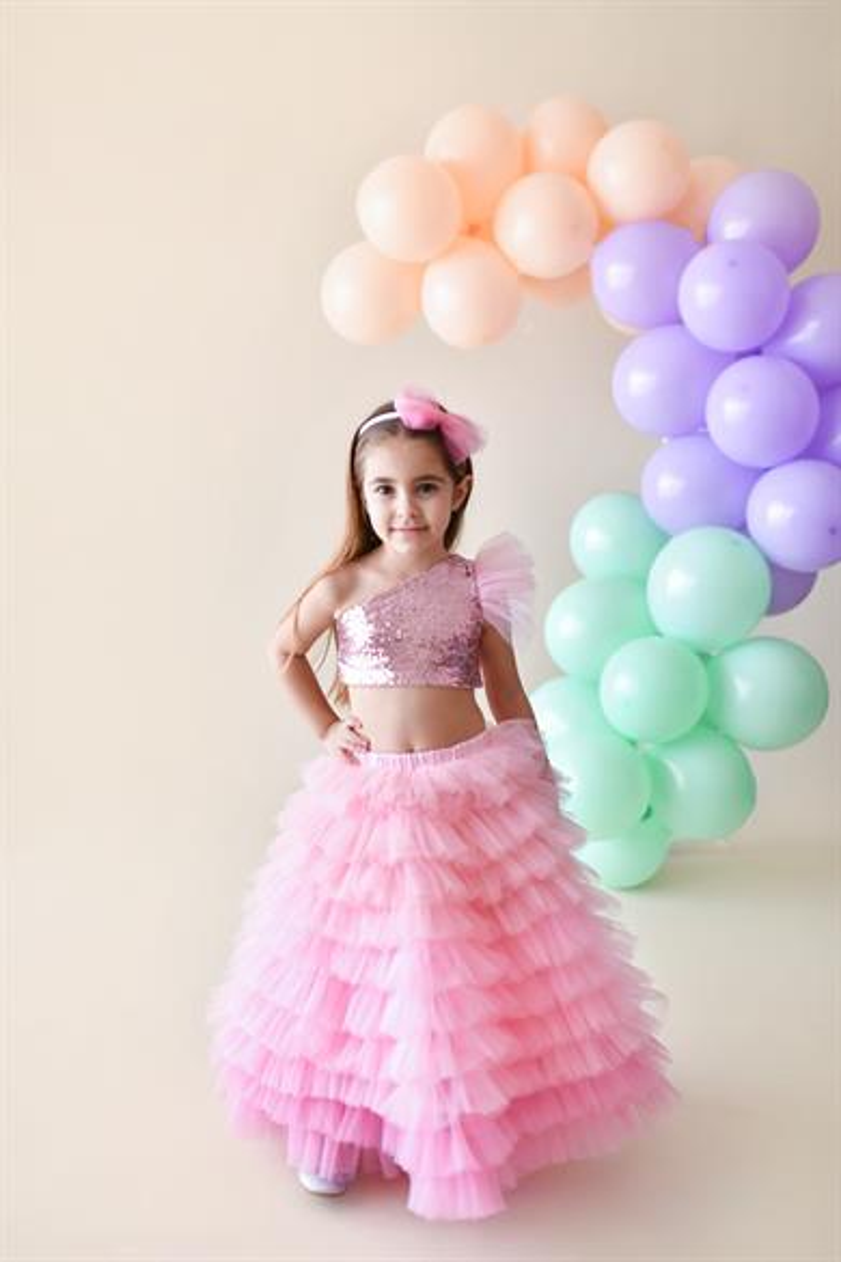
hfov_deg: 37.9
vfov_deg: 54.4
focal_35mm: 35
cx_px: 420
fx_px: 1226
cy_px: 631
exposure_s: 1/320
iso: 250
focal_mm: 35
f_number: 2
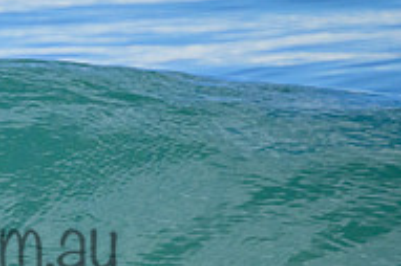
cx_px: -105
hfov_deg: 0.8
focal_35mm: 2435
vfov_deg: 0.6
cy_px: 221
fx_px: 27099
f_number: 11
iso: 4000
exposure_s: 1/1250
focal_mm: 800
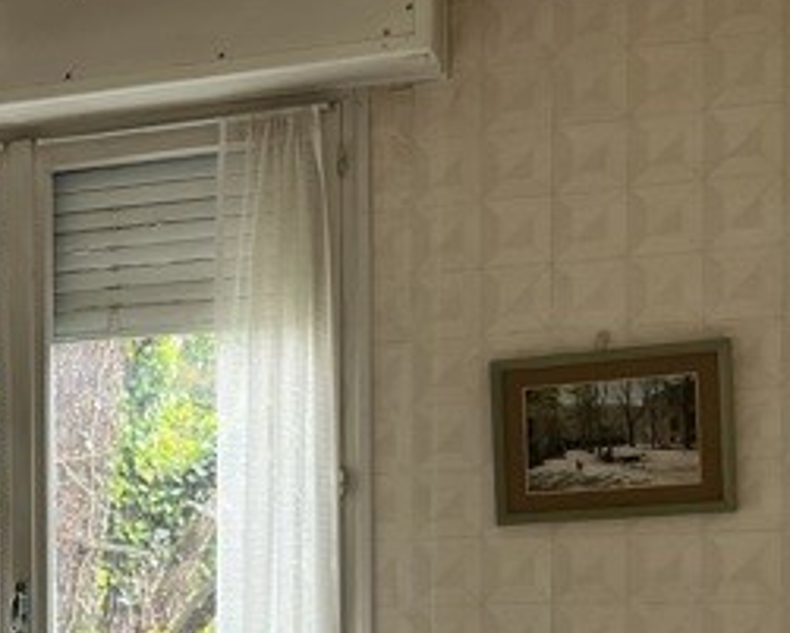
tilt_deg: +0.0
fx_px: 1895
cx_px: -217
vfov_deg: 18.4
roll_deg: +0.2
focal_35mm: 81
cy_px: 649
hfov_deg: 21.5
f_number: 1.6
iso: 64
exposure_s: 1/121
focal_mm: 5.1
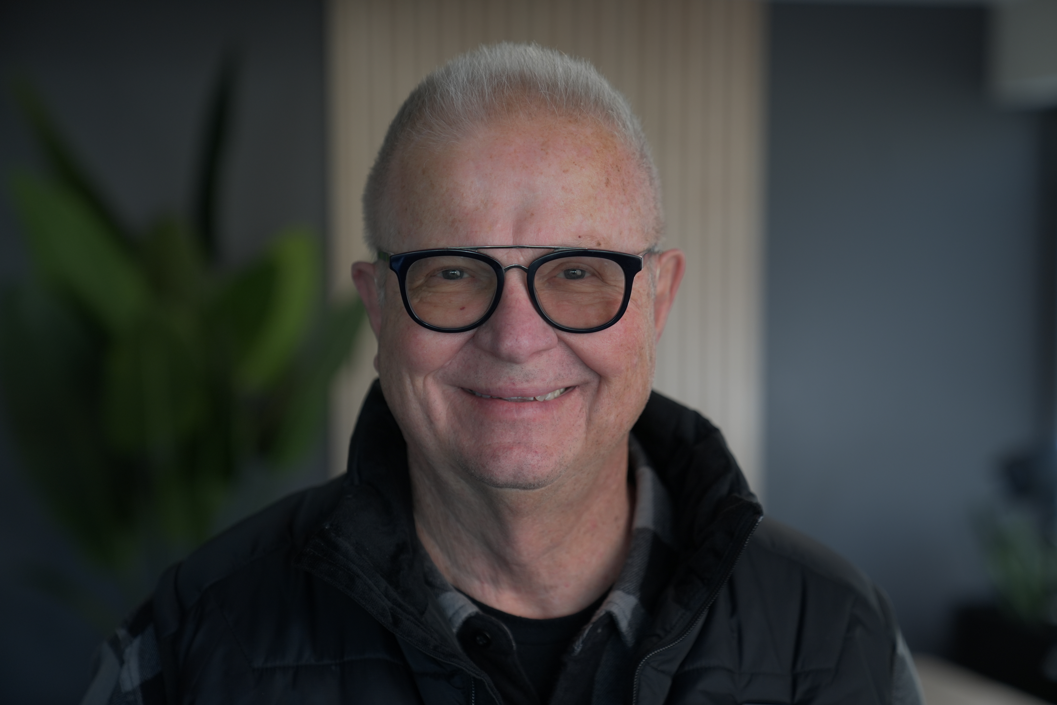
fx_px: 2055
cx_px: 528
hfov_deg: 28.8
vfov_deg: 19.5
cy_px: 352
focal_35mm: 70
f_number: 2.8
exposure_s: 1/250
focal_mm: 70
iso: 250
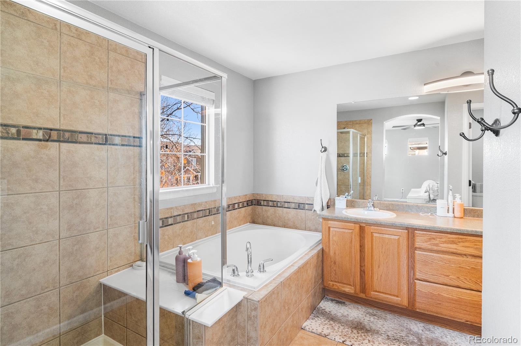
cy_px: 173
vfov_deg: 65.8
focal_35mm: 18
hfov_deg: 88.5
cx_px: 260
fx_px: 267
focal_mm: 18.5
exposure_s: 1/20
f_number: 8
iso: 3600
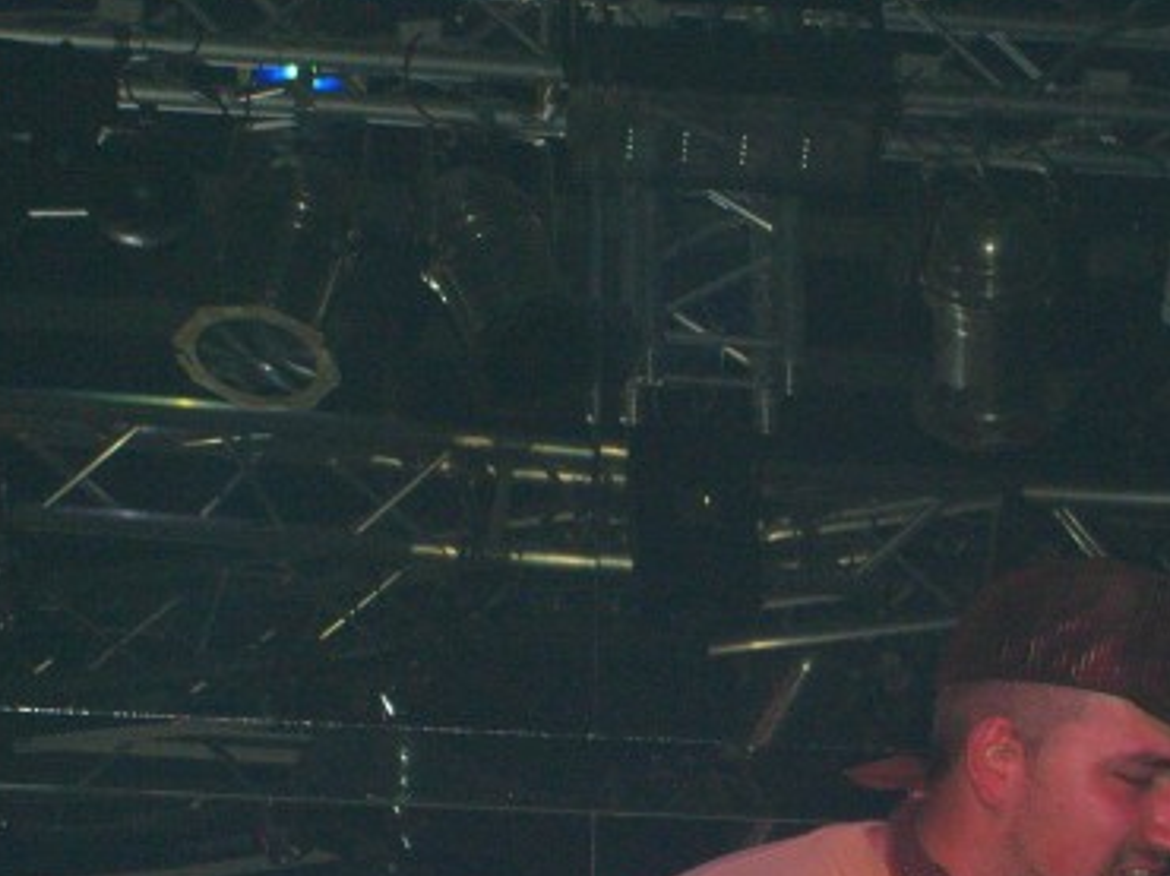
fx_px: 6249
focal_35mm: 185
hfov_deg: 10.7
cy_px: 664
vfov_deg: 8.0
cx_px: 810
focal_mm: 23.7
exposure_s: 1/60
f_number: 5.1
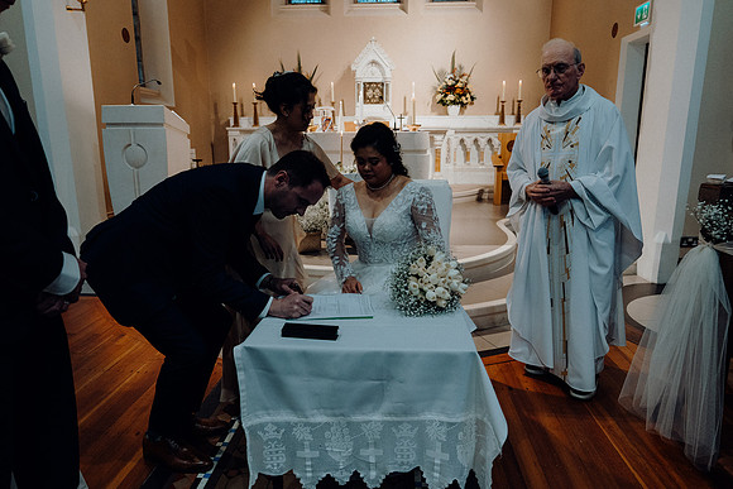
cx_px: 366
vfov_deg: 53.2
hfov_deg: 73.7
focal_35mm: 24
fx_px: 489
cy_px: 244
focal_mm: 24
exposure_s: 1/160
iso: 2000
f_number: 3.5
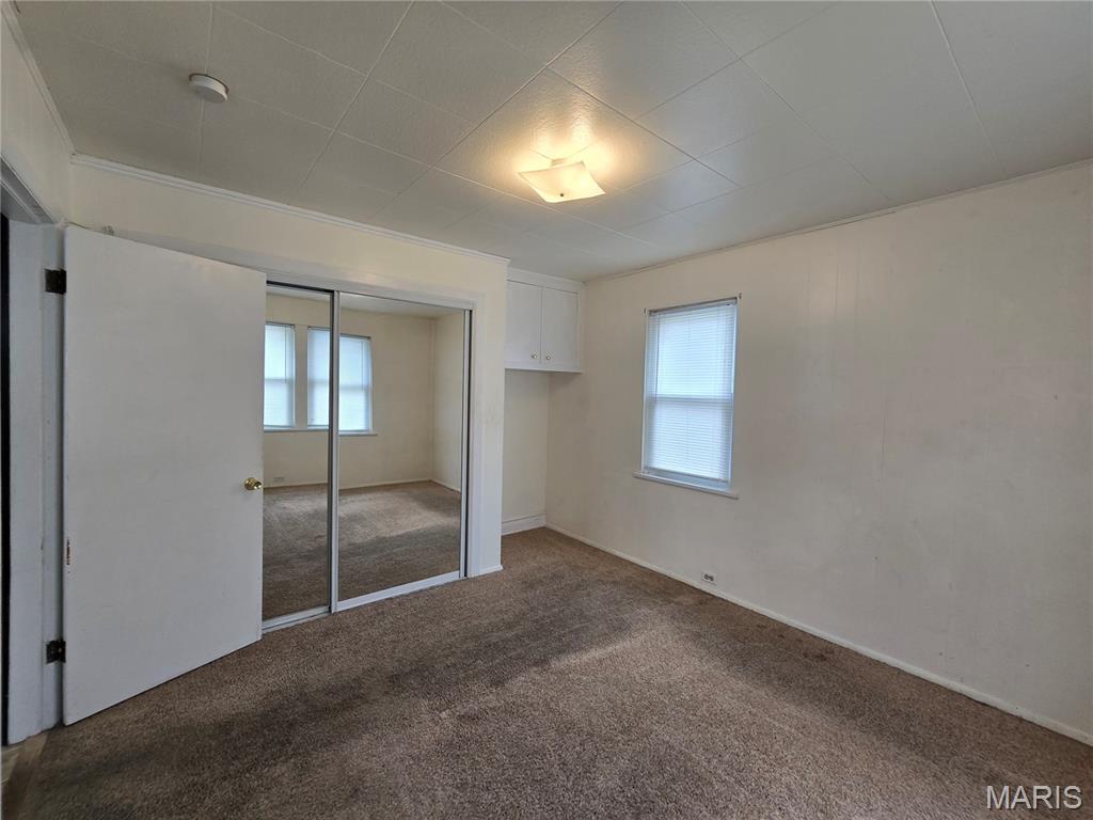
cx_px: 546
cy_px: 410
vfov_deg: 89.9
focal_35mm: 13
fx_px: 410
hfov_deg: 106.2
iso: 50
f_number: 2.2
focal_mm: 2.2
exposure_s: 1/60
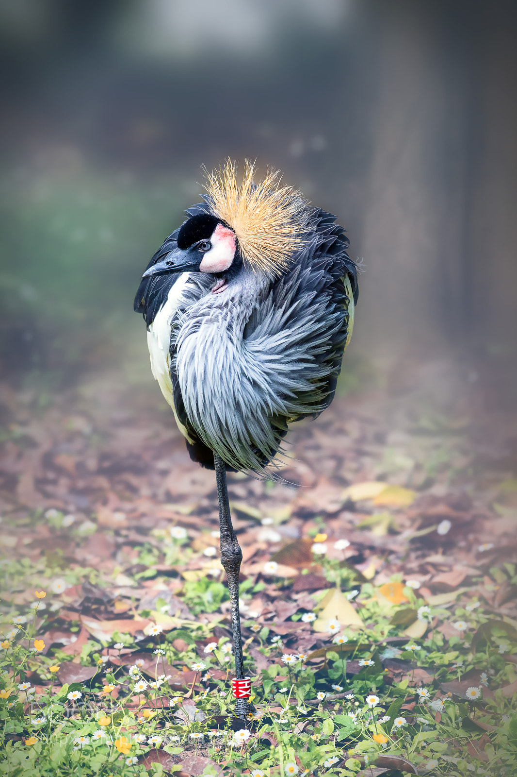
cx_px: 258
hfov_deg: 2.9
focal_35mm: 480
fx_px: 10344
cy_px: 388
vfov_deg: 4.3
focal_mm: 320
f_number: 5.6
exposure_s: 1/400
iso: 1250
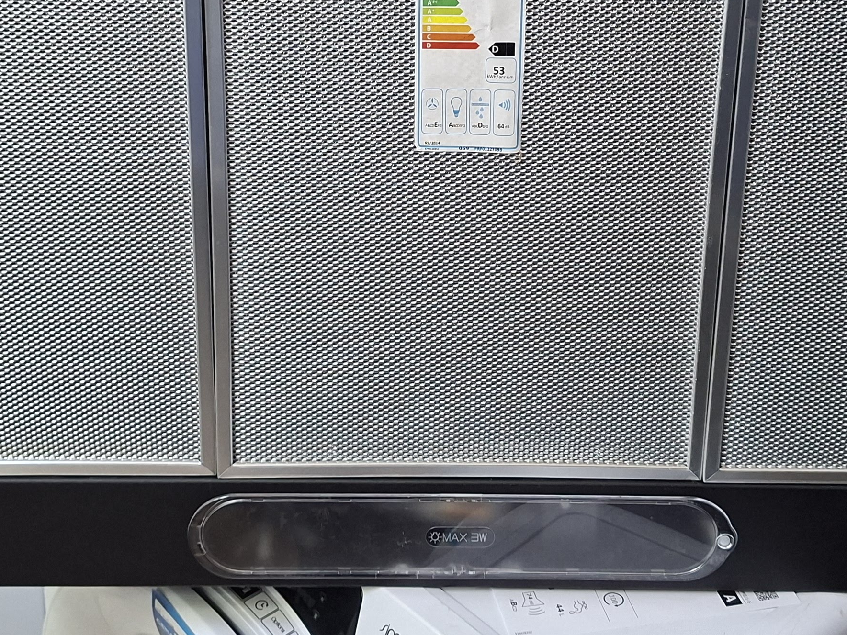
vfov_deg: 27.6
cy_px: 145
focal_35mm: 52
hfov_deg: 36.8
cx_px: 435
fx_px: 1272
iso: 250
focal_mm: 5.54
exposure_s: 1/50
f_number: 1.8
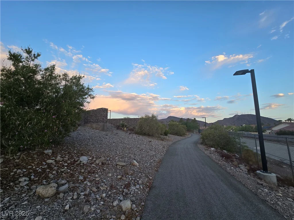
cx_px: 147
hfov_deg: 106.2
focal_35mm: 13
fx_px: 110
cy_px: 110
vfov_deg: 89.9
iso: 50
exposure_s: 1/157
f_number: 2.2
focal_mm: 2.2
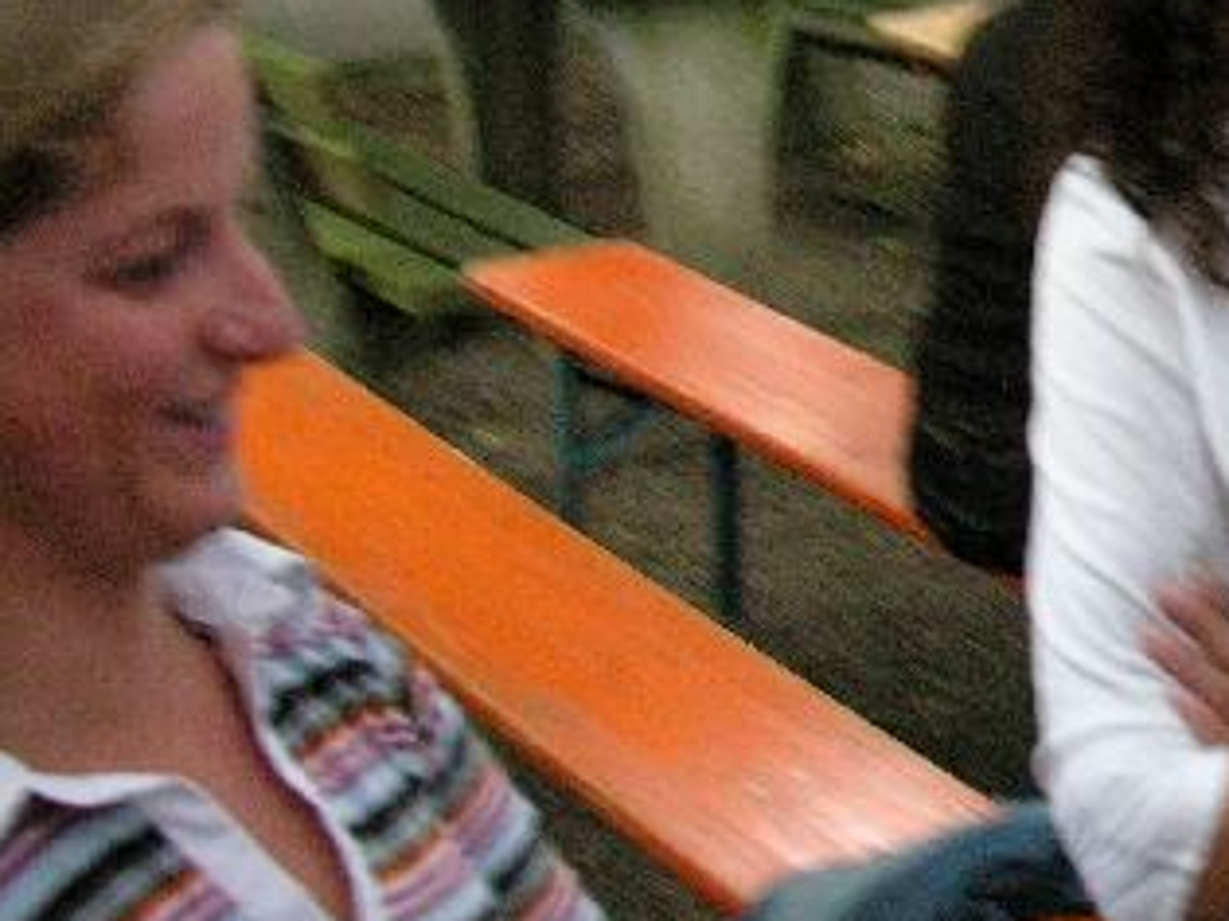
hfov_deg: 20.3
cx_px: 1553
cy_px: 43
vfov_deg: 16.3
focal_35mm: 89
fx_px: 3159
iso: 400
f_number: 3.2
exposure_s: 1/54.4
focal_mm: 8.9
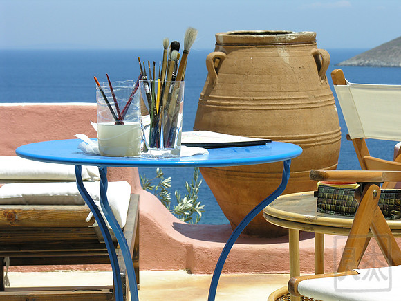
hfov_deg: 17.1
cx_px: 200
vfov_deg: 12.9
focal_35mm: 115
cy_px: 150
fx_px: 1332
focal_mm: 29.3
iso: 50
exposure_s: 1/221
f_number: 6.6
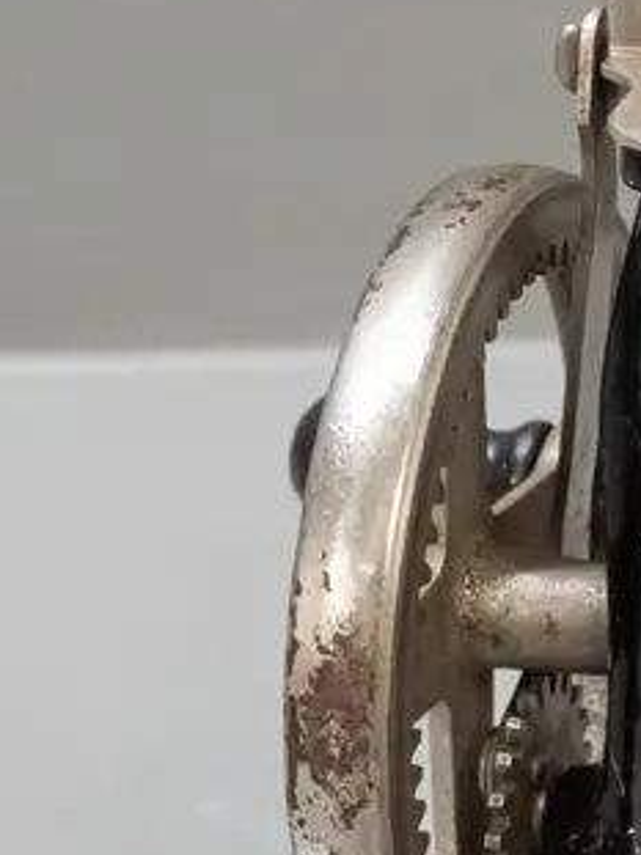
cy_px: 797
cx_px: 1001
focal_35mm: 191
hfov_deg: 7.6
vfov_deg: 10.3
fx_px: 4719
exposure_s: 1/100
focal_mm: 29
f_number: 5
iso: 3200
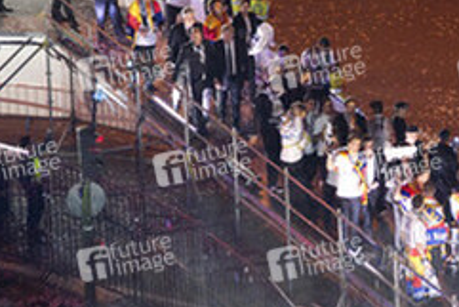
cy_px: 116
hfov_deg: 5.5
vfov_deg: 3.7
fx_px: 4758
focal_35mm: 373
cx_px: 341
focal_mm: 200
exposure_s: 1/400
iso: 3200
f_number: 3.2
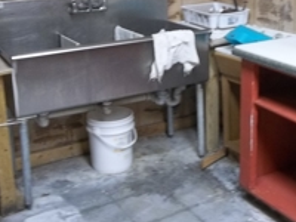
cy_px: 52
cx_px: 195
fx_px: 462
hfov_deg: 35.2
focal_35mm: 54
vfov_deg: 26.6
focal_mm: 4.9
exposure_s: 1/10
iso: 160
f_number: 3.5
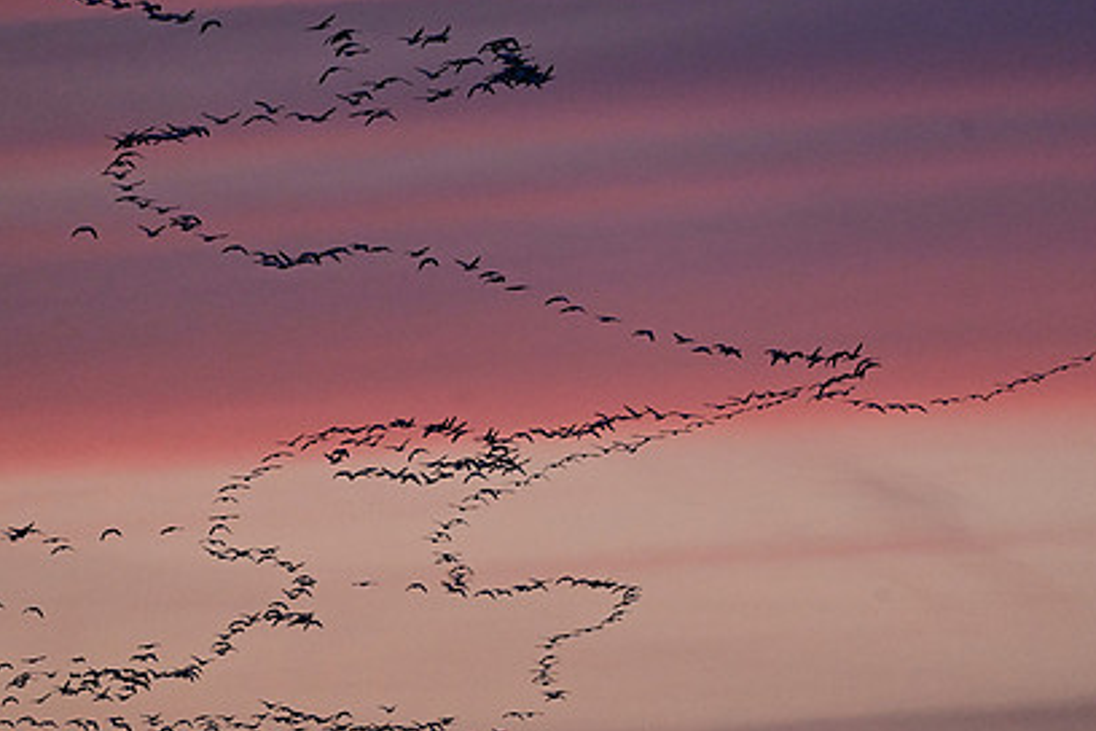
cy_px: 270
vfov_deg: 1.6
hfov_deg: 2.4
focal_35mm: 853
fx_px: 25967
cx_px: 647
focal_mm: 600
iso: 6400
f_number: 6.3
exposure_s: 1/1000
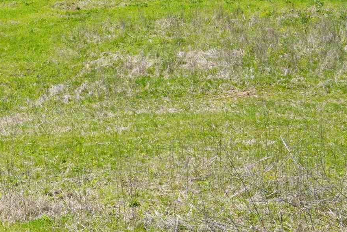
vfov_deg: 14.5
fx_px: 906
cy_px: 56
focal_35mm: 94
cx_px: -166
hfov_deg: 19.1
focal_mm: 18
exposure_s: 1/125
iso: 100
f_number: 9
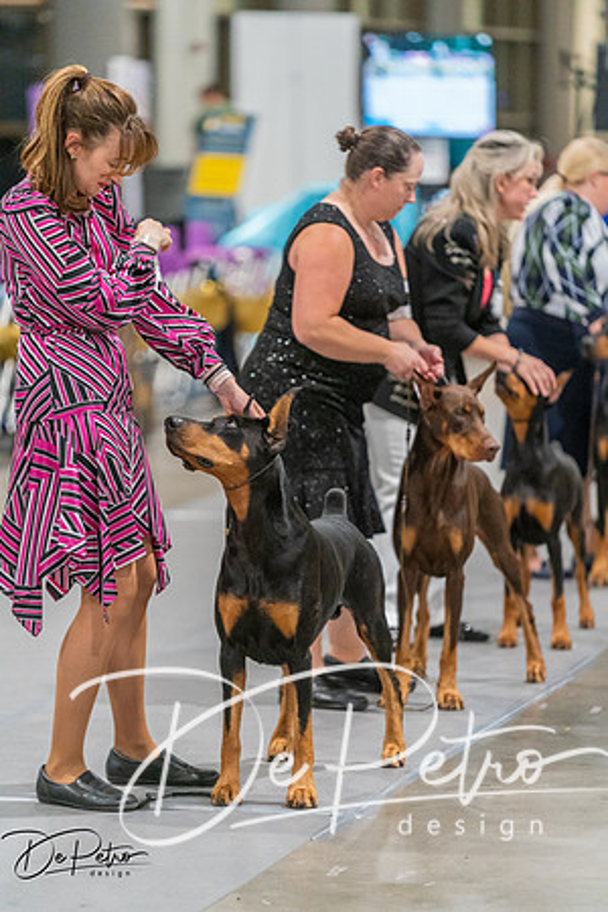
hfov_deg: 6.9
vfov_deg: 10.3
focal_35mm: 200
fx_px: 5066
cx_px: 304
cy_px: 456
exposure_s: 1/250
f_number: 2.8
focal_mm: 200
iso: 6400
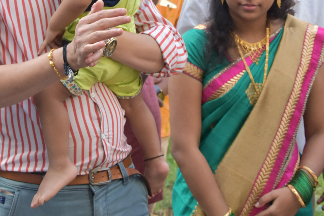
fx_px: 1134
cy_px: -4
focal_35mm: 126
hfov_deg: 16.2
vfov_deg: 10.8
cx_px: 129
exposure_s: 1/200
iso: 640
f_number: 7.1
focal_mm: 40
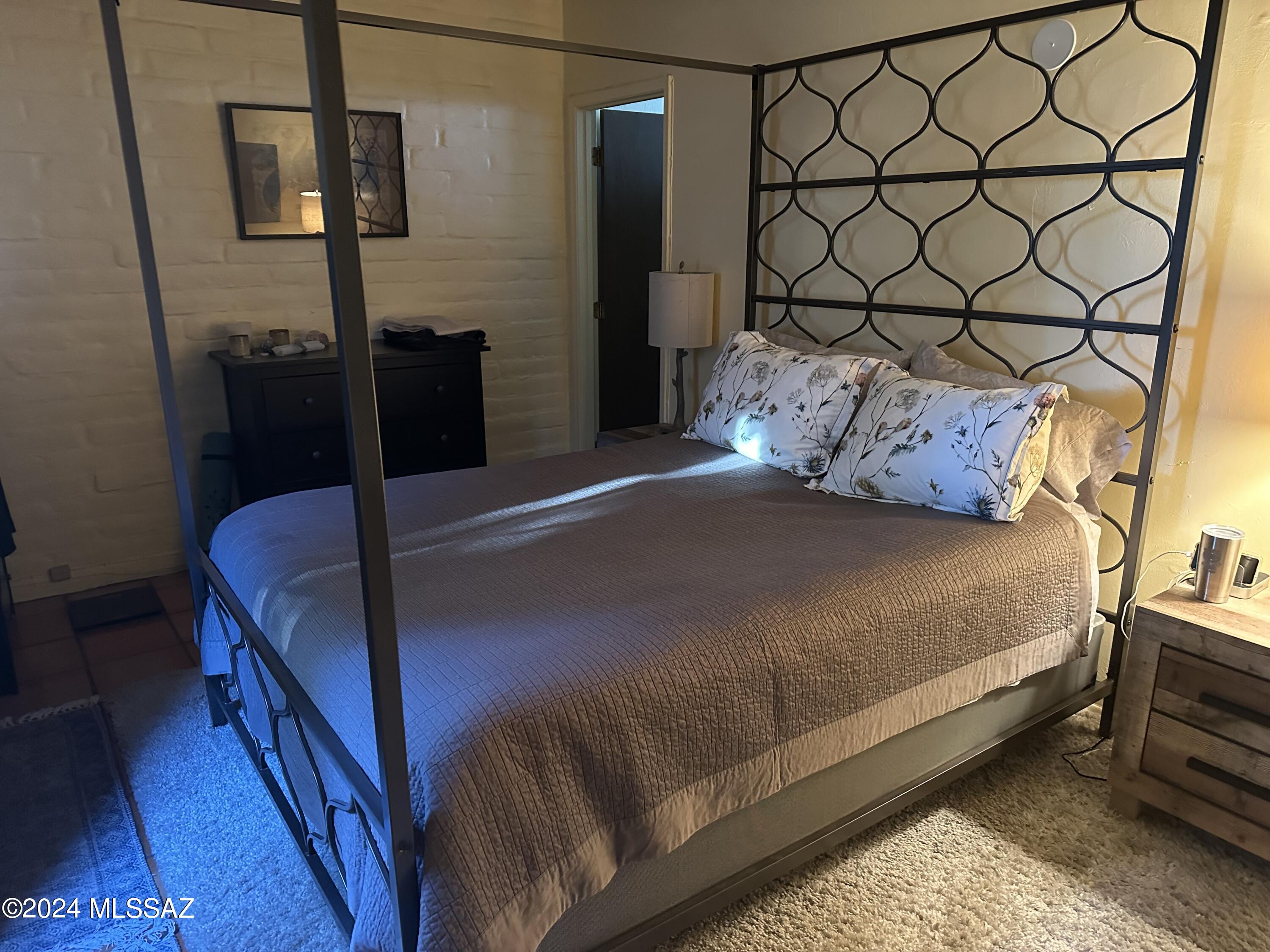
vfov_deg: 56.8
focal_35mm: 24
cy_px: 476
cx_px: 635
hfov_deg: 71.6
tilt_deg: -13.7
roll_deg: +0.0
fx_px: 881
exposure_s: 1/30
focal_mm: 6.86
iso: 800
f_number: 1.78
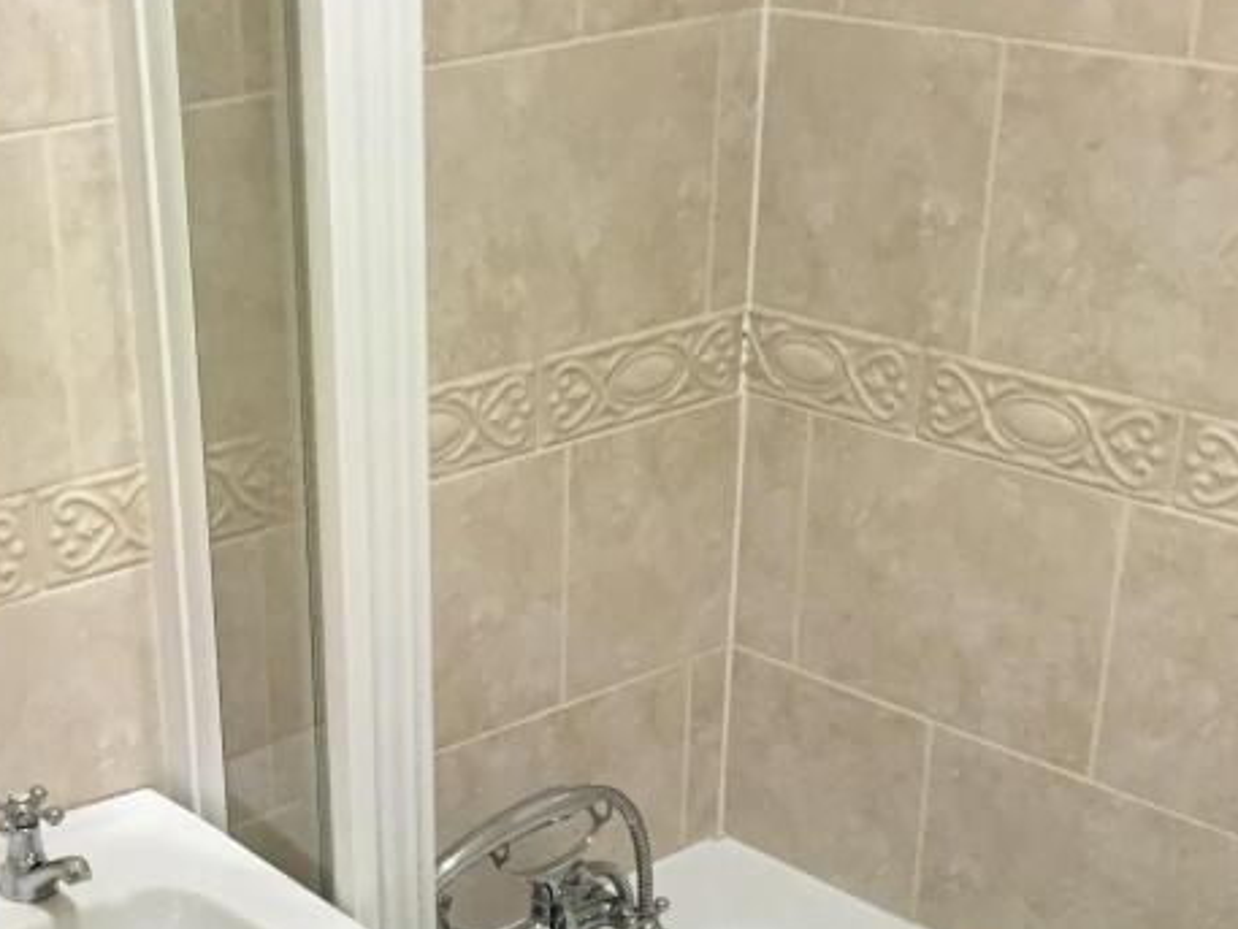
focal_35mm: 65
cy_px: 918
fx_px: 2325
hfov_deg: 29.5
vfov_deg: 21.8
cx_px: 352
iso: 100
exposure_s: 1/15
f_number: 2.2
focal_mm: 4.15
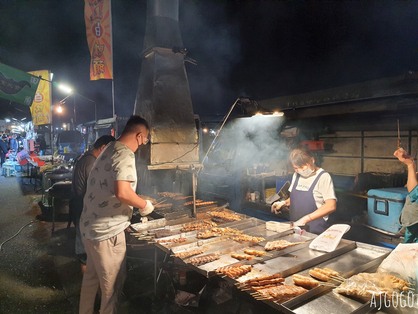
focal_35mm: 26
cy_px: 157
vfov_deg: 53.1
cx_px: 209
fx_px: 314
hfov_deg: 67.3
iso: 250
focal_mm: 4.32
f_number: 1.7
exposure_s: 1/120
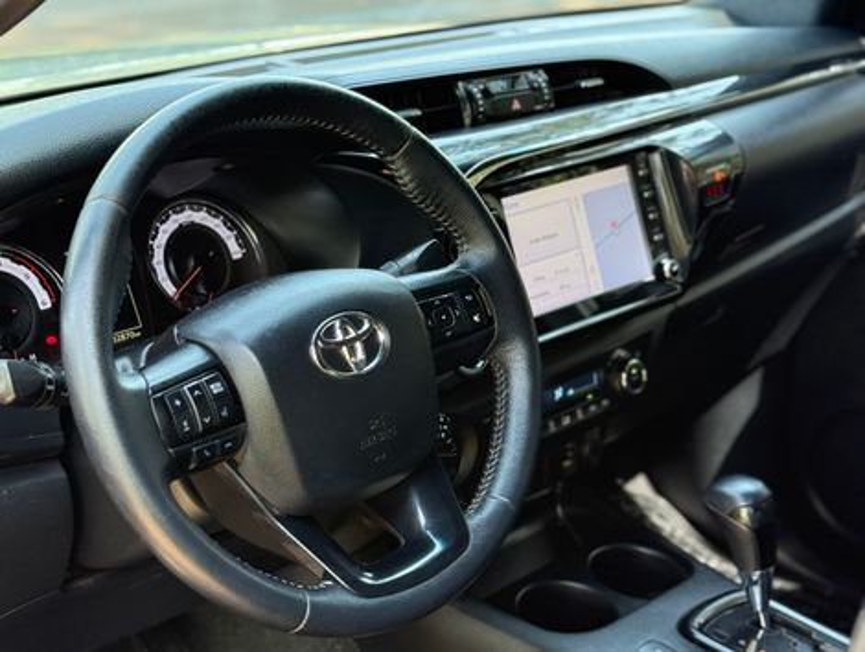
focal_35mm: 48
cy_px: 326
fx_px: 1201
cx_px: 432
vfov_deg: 30.3
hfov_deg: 39.6
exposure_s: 1/89
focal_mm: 6.76
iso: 160
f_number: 1.78
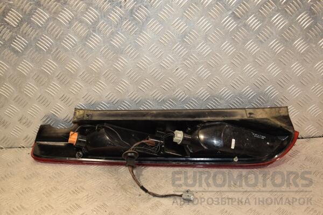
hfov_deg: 46.4
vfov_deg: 31.9
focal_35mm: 42
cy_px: 108
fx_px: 377
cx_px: 162
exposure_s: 1/160
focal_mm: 28
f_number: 5
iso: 800
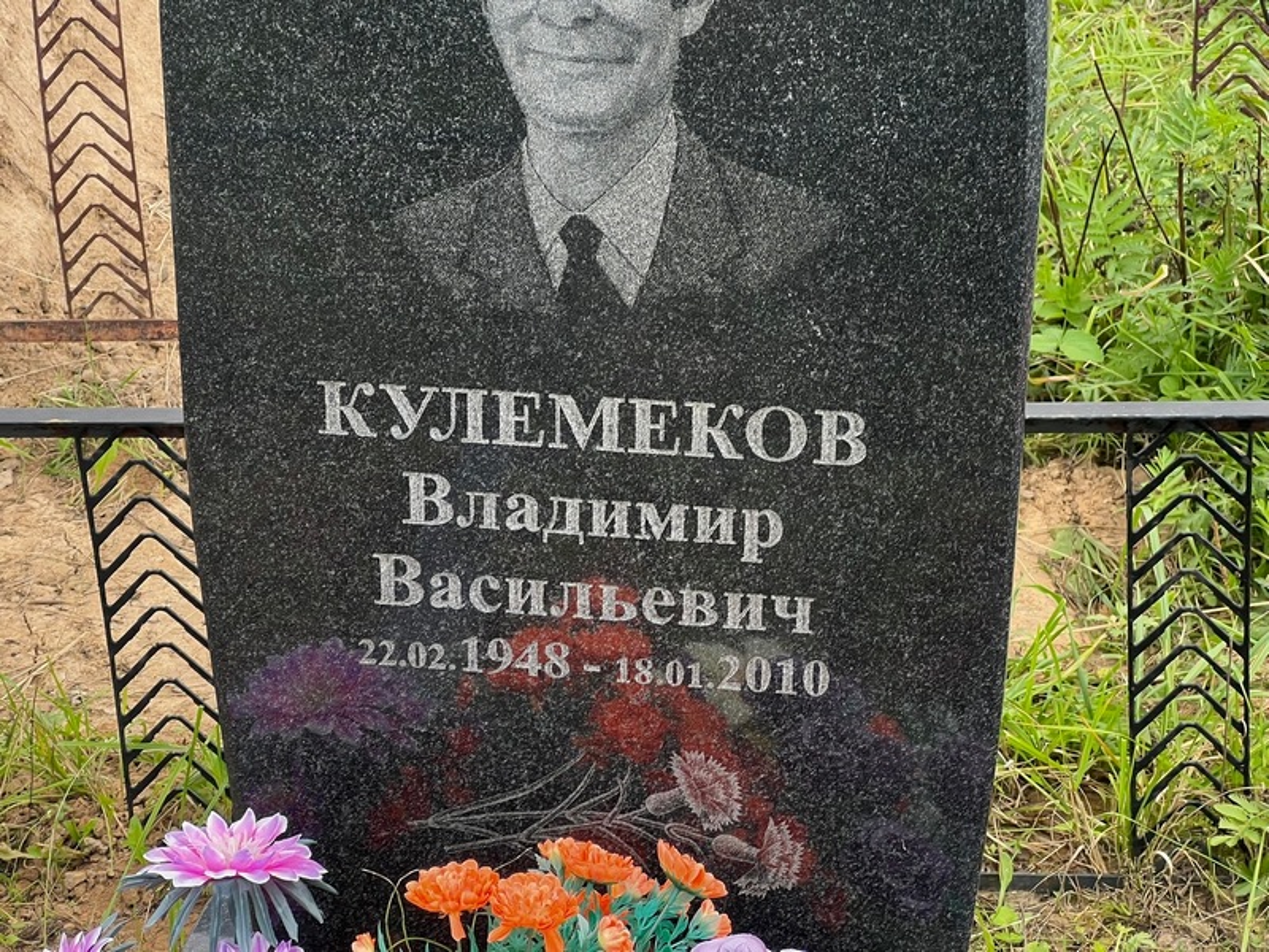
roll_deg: +1.3
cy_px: 476
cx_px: 634
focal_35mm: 77
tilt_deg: -25.3
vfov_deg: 19.1
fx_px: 2823
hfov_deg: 25.3
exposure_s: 1/103
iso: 32
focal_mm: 9
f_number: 2.8
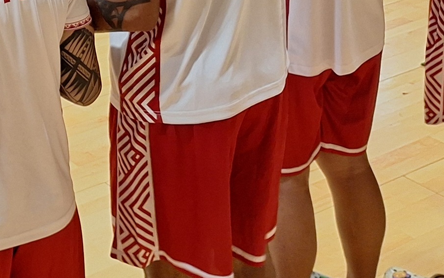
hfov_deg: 22.5
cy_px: -149
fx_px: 980
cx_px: -152
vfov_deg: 14.9
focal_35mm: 81
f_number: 1.8
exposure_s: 1/40
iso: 125
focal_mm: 5.54
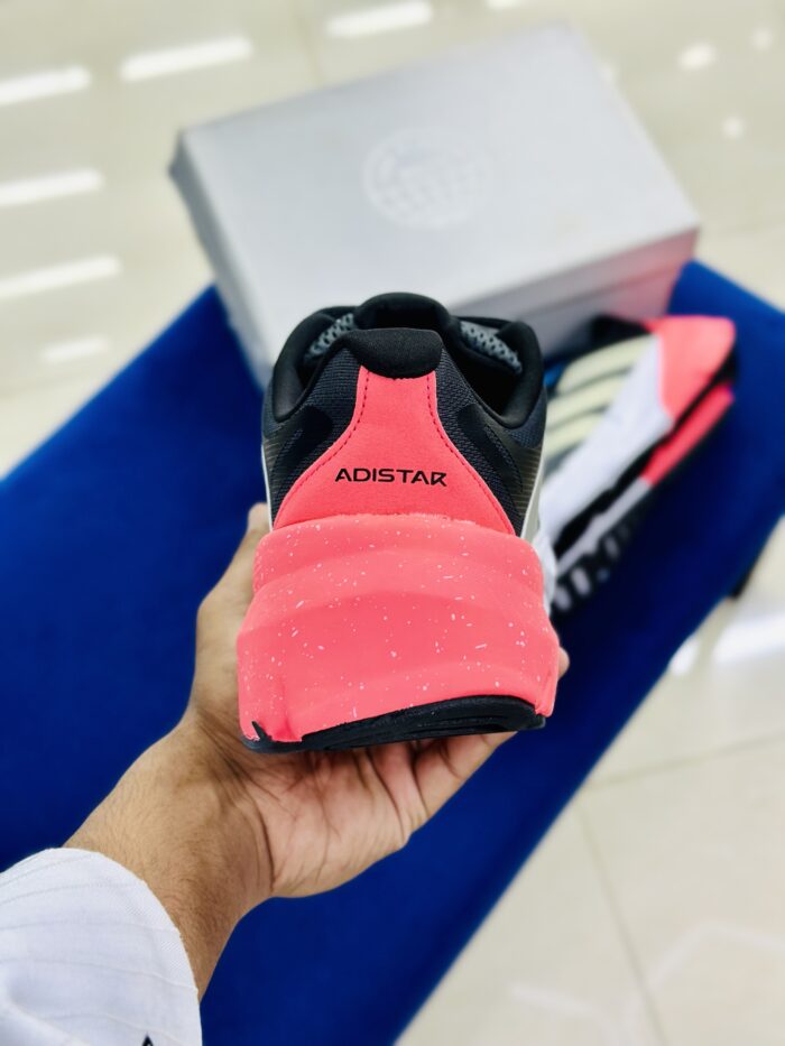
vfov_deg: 39.7
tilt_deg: -60.1
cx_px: 392
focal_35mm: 48
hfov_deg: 30.3
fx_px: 1451
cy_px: 523
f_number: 1.78
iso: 80
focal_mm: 6.86
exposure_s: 1/100
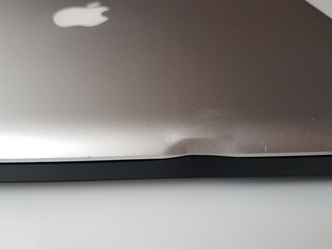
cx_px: 166
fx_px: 249
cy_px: 124
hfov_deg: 67.3
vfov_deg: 53.1
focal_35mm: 26
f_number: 1.7
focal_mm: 4.2
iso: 200
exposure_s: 1/50
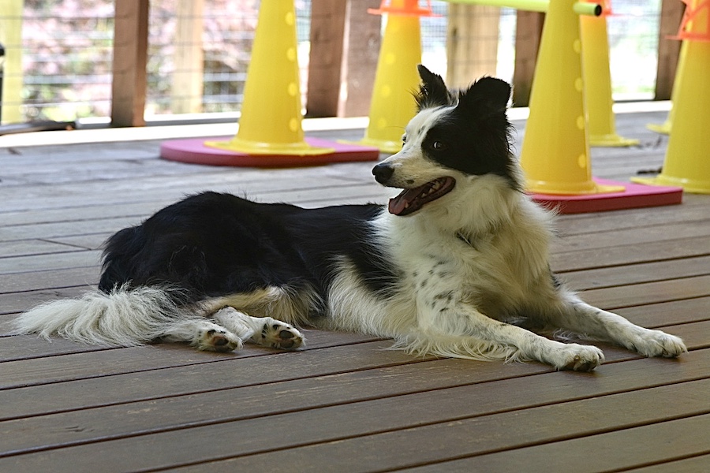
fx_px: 2366
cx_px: 355
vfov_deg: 11.4
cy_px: 236
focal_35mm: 120
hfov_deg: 17.1
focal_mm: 120
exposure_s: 1/160
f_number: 6.3
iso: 400
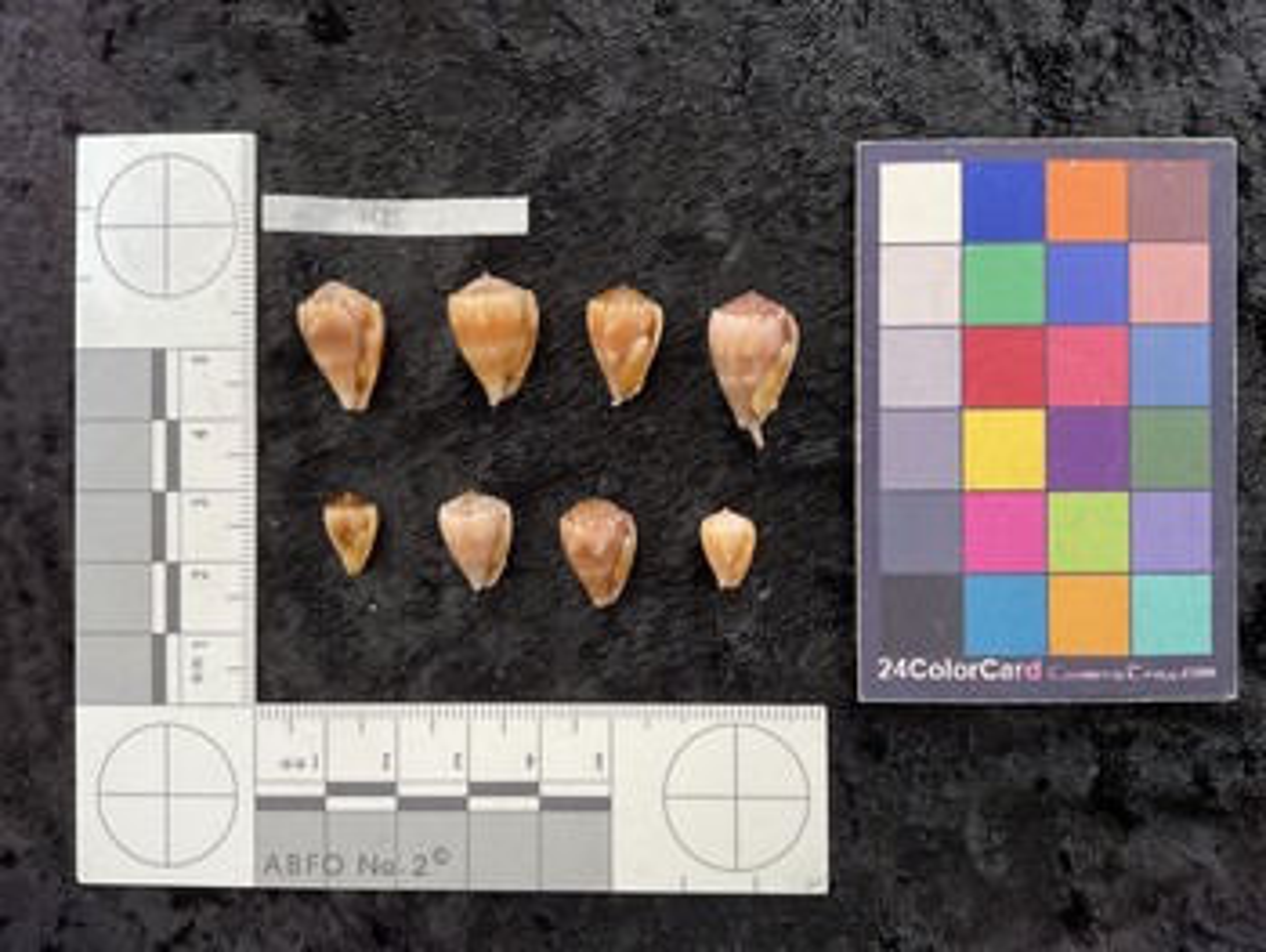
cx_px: 633
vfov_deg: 48.3
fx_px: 1061
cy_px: 476
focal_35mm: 29
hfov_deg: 61.6
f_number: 1.8
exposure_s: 1/60
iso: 80
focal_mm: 3
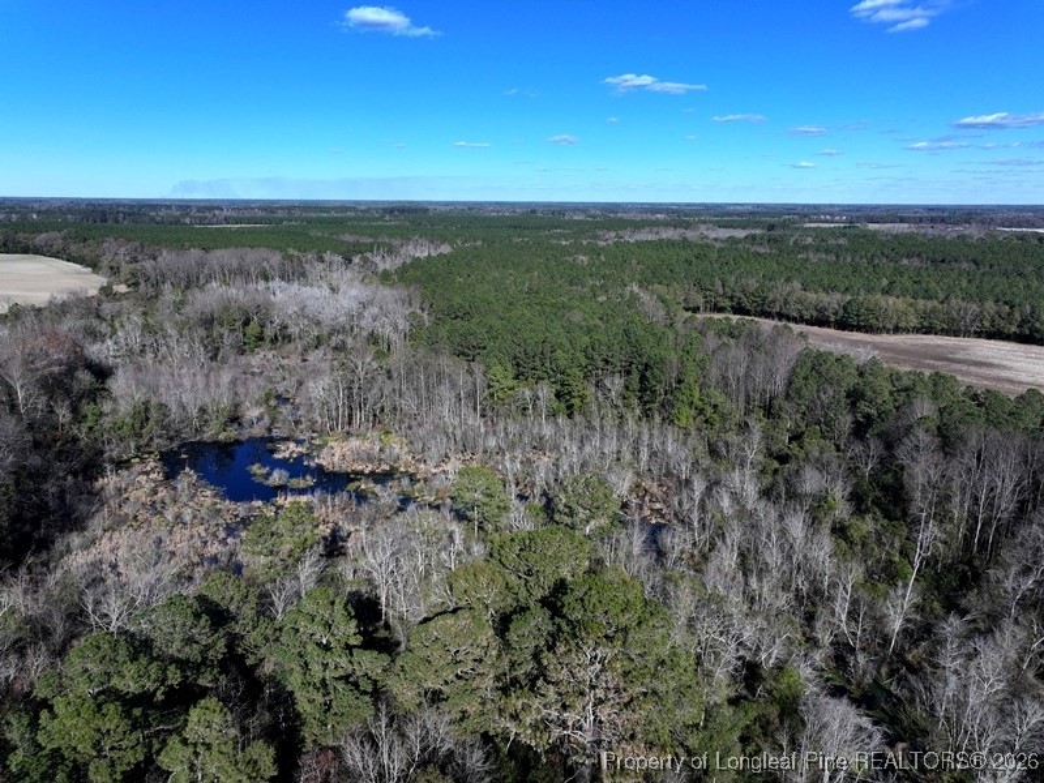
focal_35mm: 24
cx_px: 522
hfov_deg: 71.6
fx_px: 724
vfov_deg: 56.8
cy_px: 392
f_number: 4
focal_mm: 12.29
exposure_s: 1/1600
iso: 100
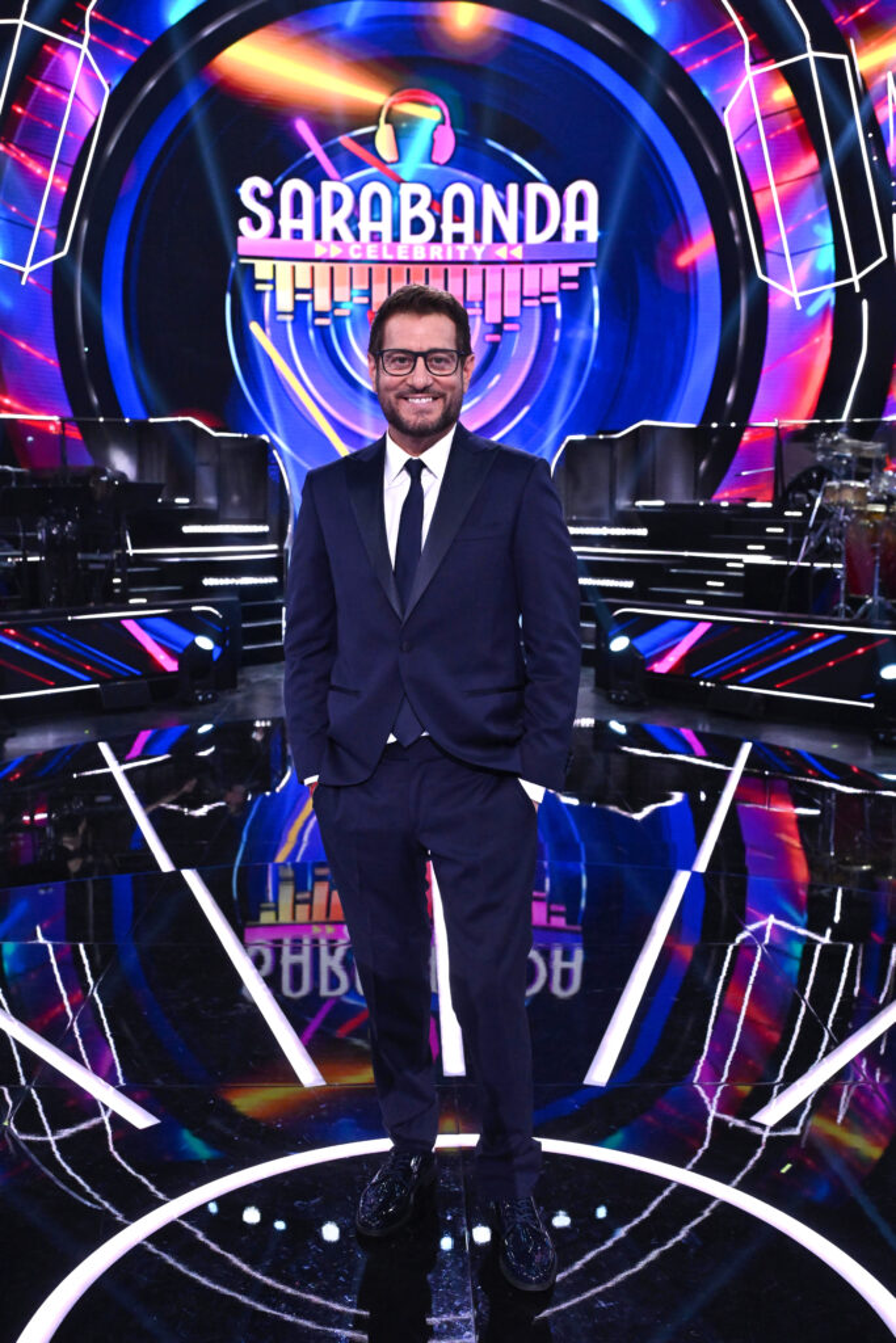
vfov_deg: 55.8
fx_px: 1269
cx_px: 448
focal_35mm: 34
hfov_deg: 38.9
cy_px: 672
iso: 4000
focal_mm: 34
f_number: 5
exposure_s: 1/320
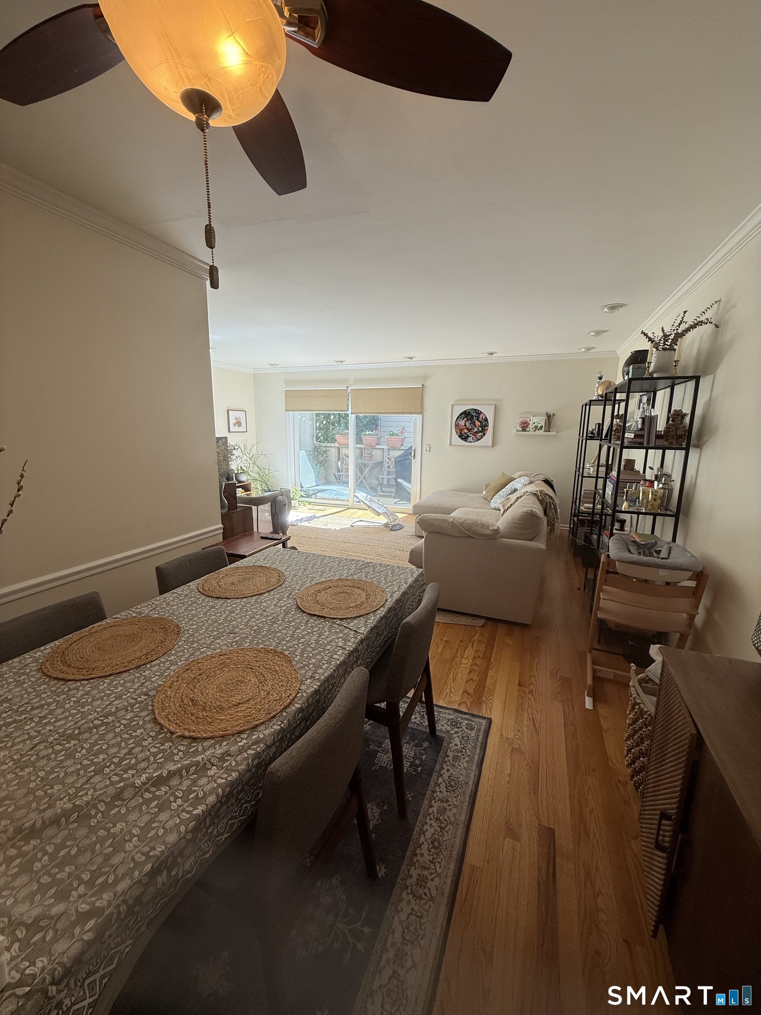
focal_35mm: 14
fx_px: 410
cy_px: 508
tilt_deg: -10.7
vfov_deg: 102.1
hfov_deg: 85.7
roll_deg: -1.2
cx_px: 380
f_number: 2.2
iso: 50
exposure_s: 1/120
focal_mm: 2.22
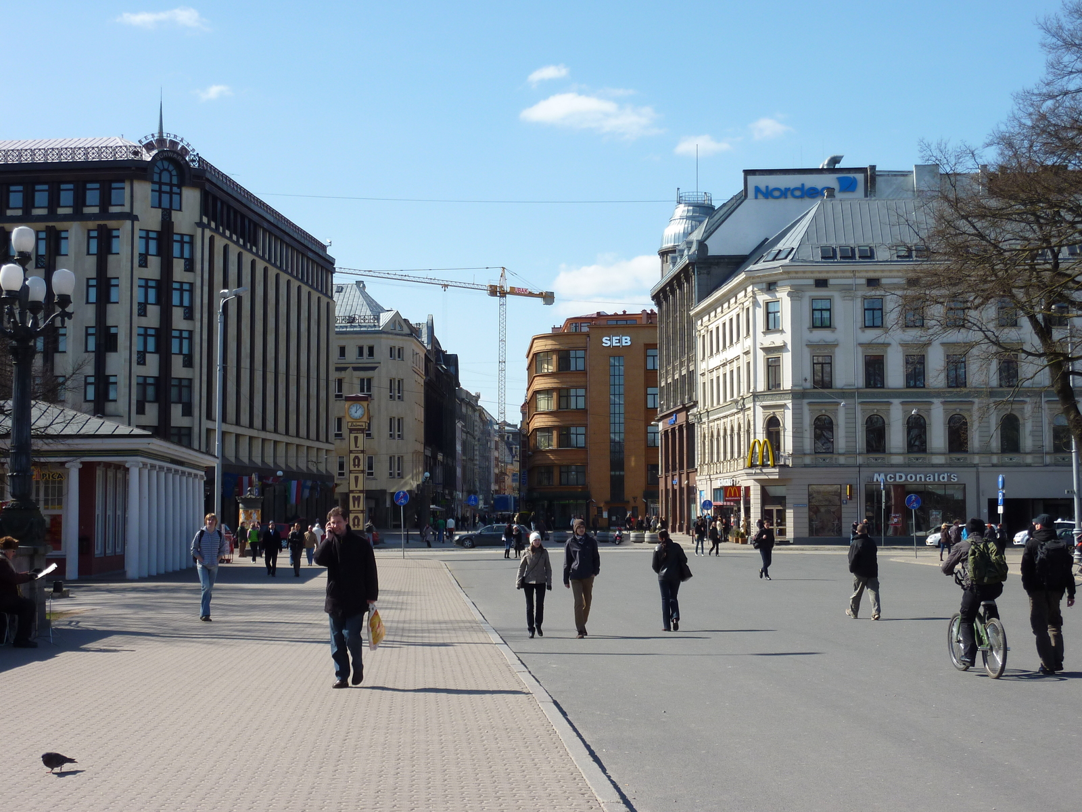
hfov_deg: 36.8
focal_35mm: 52
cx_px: 541
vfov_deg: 28.0
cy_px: 406
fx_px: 1625
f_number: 4.5
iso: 80
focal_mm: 8.5
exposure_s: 1/500
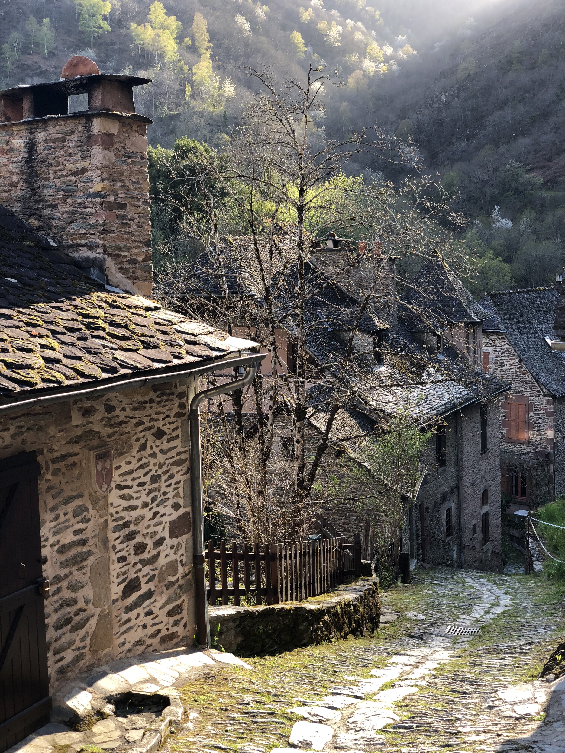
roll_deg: +1.8
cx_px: 282
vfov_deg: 36.8
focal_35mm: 52
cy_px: 376
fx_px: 1132
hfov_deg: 28.0
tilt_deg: -5.1
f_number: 2.4
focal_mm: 6
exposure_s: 1/120
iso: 16
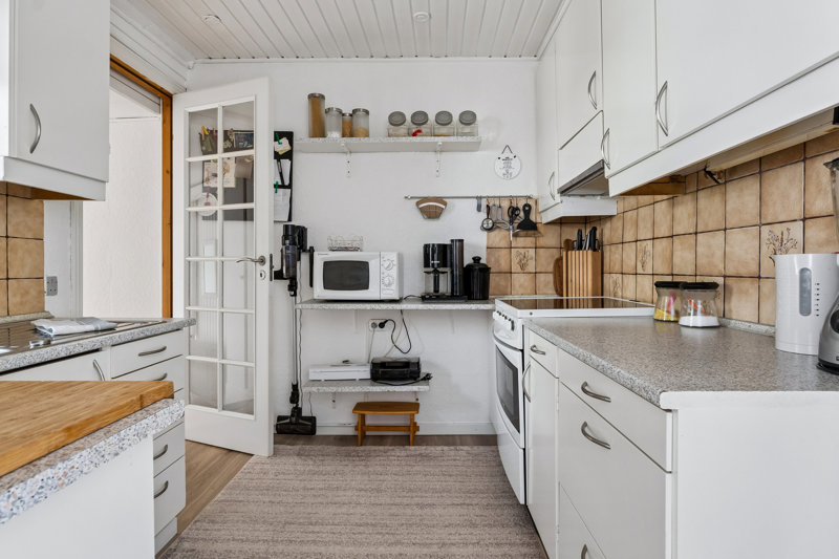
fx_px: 454
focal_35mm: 20
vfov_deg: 63.2
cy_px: 280
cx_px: 420
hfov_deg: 85.4
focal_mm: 13
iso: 400
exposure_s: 1/3.33
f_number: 8
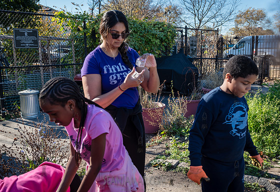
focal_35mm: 36
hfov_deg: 52.5
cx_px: 140
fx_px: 284
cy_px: 100
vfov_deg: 37.5
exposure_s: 1/320
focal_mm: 34
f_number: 4
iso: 100
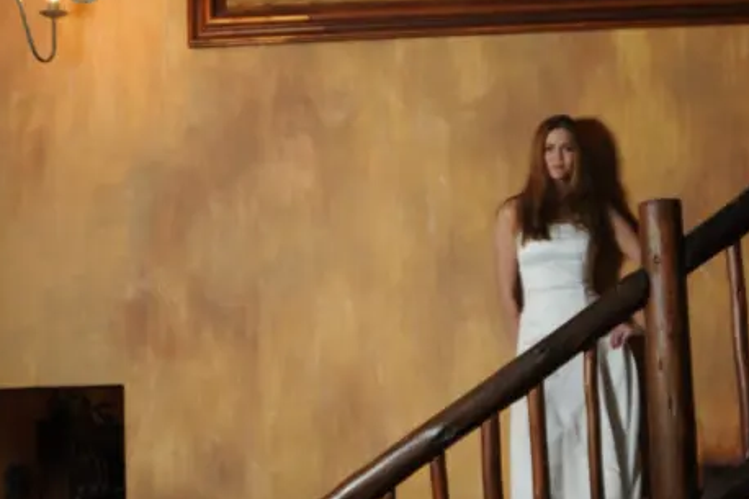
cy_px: 265
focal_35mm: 67
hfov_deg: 30.0
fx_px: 1393
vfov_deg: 20.3
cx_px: 464
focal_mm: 20
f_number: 3.5
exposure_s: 1/80
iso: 320
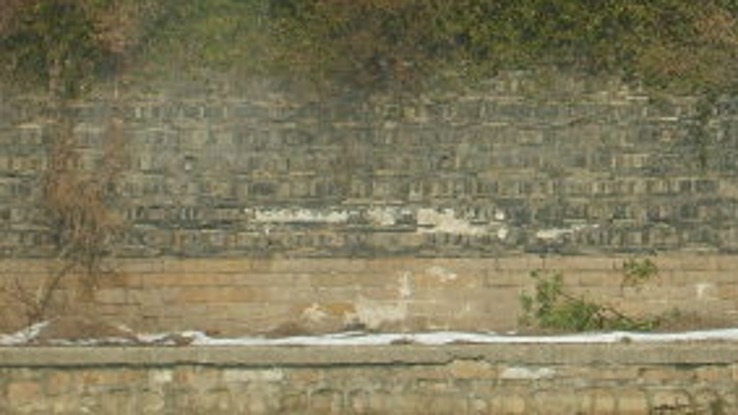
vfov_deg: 5.1
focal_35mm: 237
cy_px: -56
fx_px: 4636
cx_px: 746
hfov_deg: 9.0
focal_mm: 15.5
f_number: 4.6
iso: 50
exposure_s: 1/500
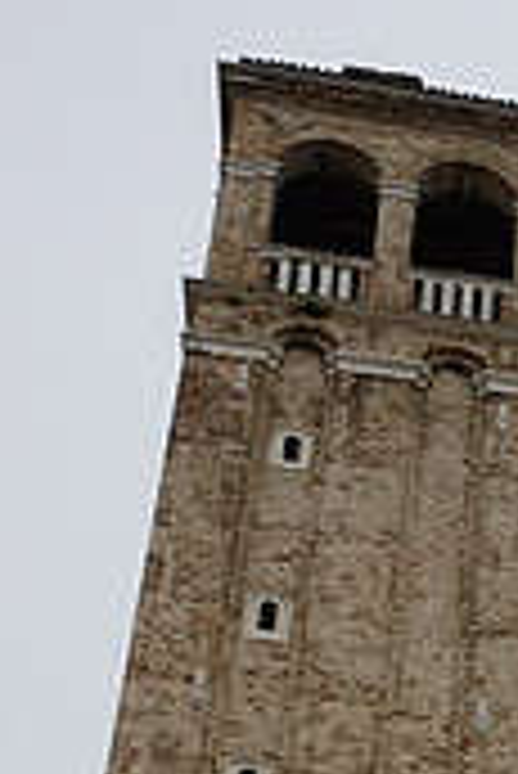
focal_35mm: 81
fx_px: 1745
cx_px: 723
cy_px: 1116
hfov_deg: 15.8
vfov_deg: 21.5
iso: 125
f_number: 5.6
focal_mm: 8.8
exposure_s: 1/500
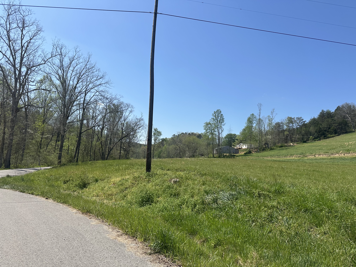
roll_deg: -2.3
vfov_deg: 56.8
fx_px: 247
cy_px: 134
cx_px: 178
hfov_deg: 71.6
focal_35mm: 24
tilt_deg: +6.9
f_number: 1.78
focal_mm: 6.86
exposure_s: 1/5525
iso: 80
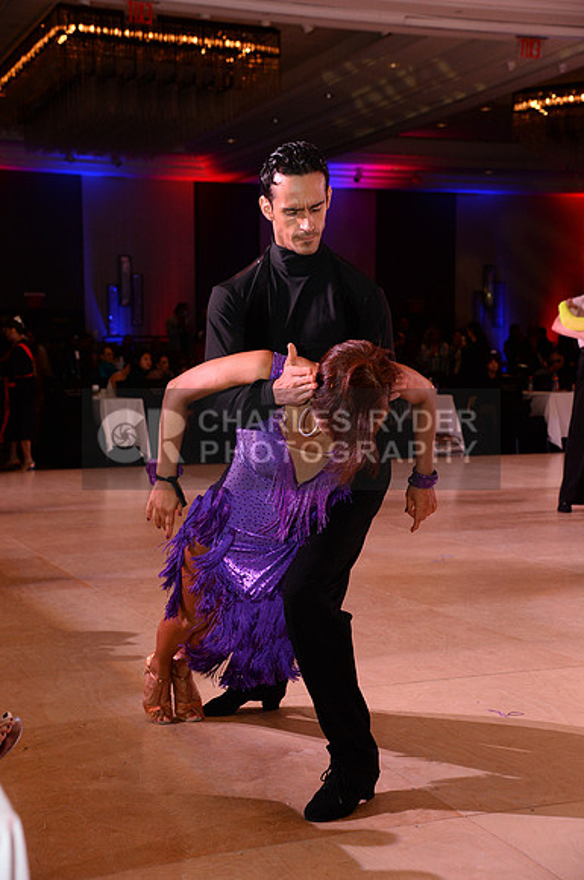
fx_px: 1342
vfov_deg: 36.3
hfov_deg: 24.5
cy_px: 440
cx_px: 292
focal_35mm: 55
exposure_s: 1/250
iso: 2500
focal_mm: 55
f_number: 5.6
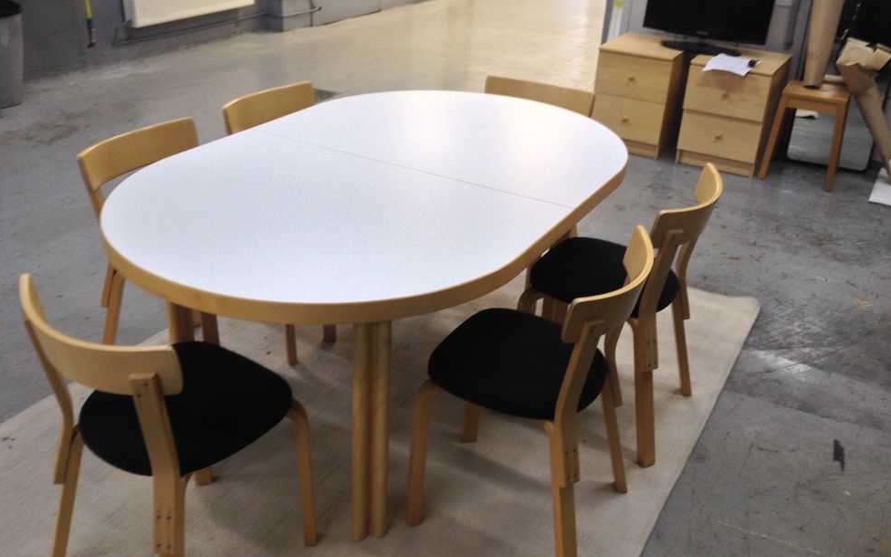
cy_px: 254
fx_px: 923
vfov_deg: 33.6
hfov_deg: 51.5
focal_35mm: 38
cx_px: 438
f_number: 2.4
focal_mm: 4.28
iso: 64
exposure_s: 1/20
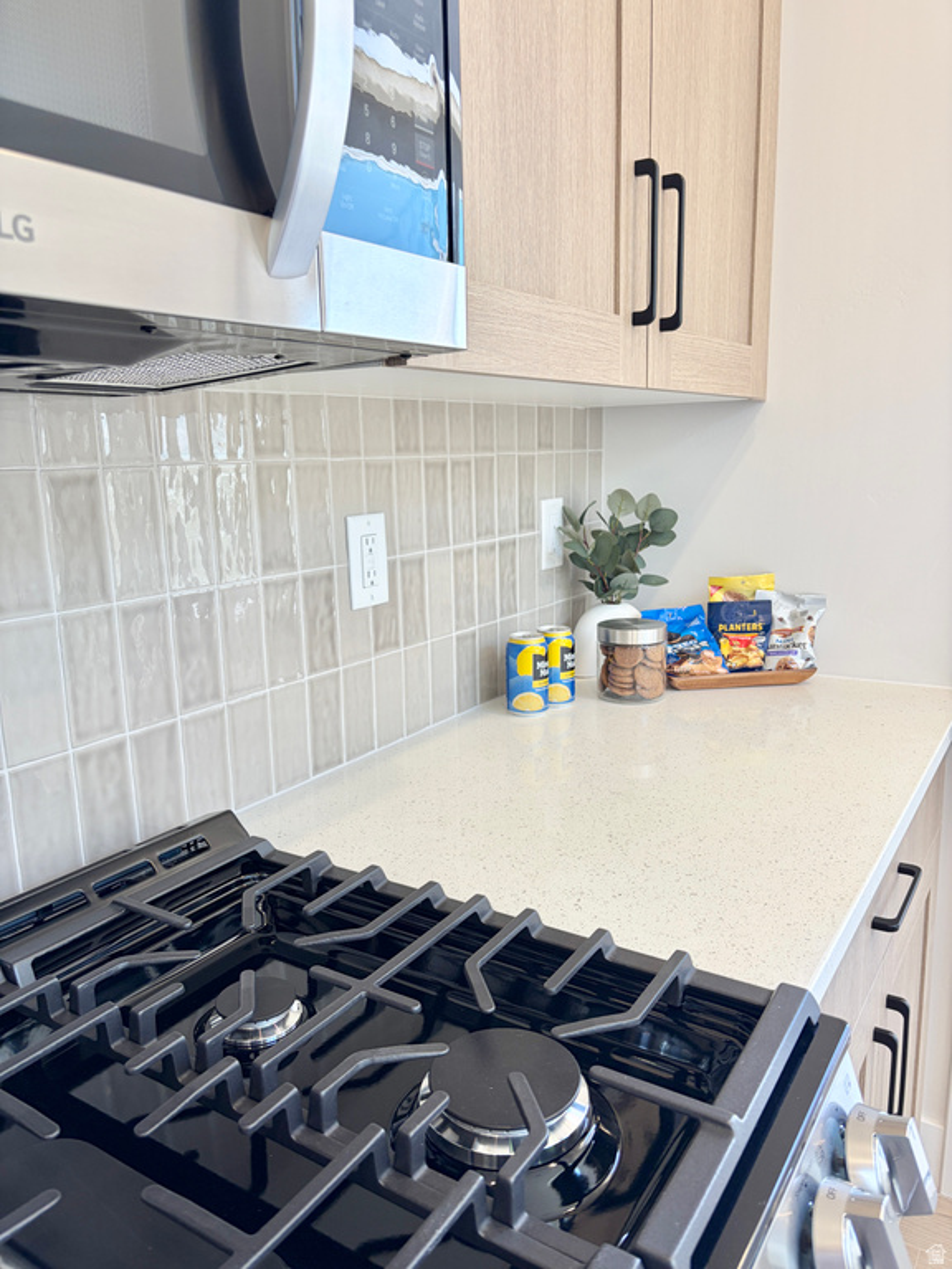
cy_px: 634
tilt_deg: -11.1
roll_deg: +1.4
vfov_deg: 67.3
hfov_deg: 53.1
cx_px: 476
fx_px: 953
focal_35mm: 26
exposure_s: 1/120
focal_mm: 5.96
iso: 50
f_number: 1.6
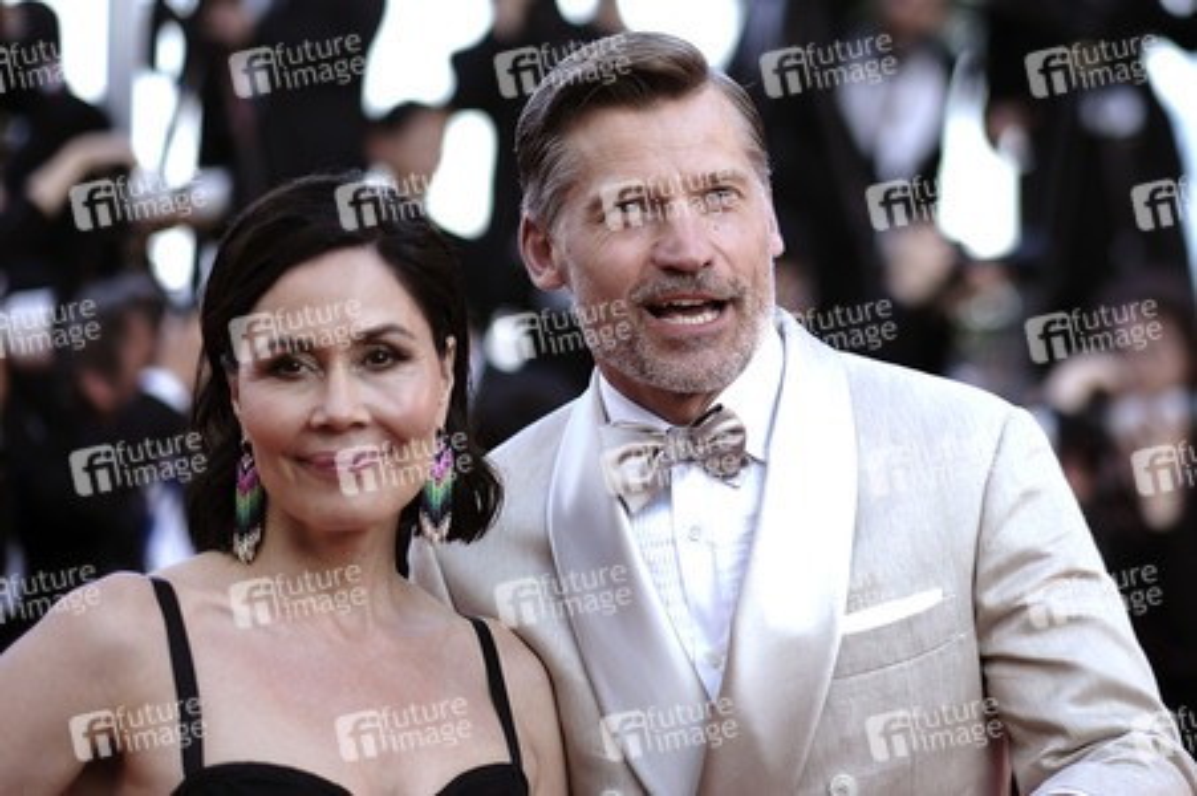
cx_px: 598
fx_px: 2791
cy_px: 398
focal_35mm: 84
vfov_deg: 16.2
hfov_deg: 24.2
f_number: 1.2
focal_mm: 56
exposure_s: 1/500
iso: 80
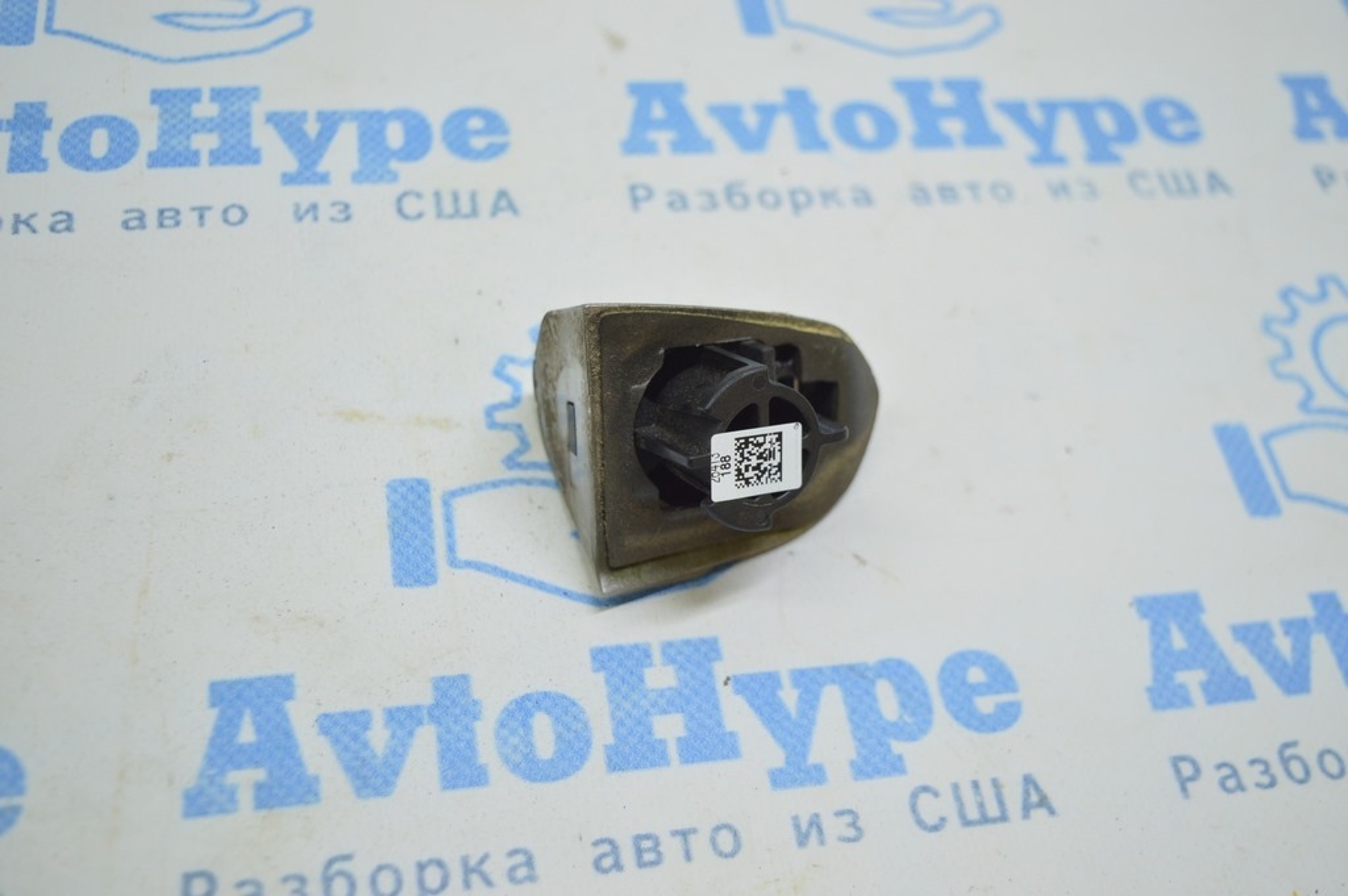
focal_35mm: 40
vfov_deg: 33.0
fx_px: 1515
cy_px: 448
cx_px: 674
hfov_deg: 48.0
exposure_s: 1/60
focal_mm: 27
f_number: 4
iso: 400
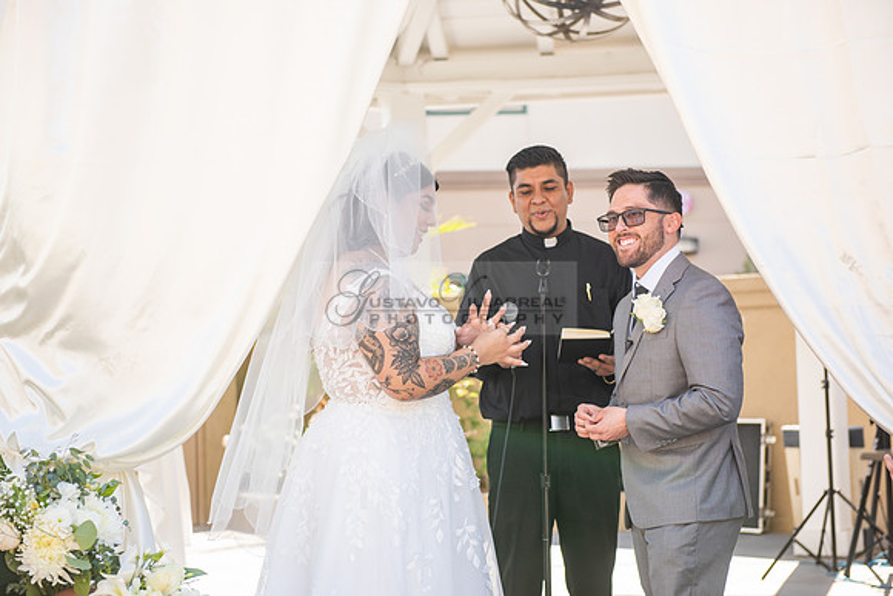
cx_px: 446
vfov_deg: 19.5
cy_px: 298
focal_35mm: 70
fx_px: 1737
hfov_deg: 28.8
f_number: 4
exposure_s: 1/200
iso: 100
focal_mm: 70
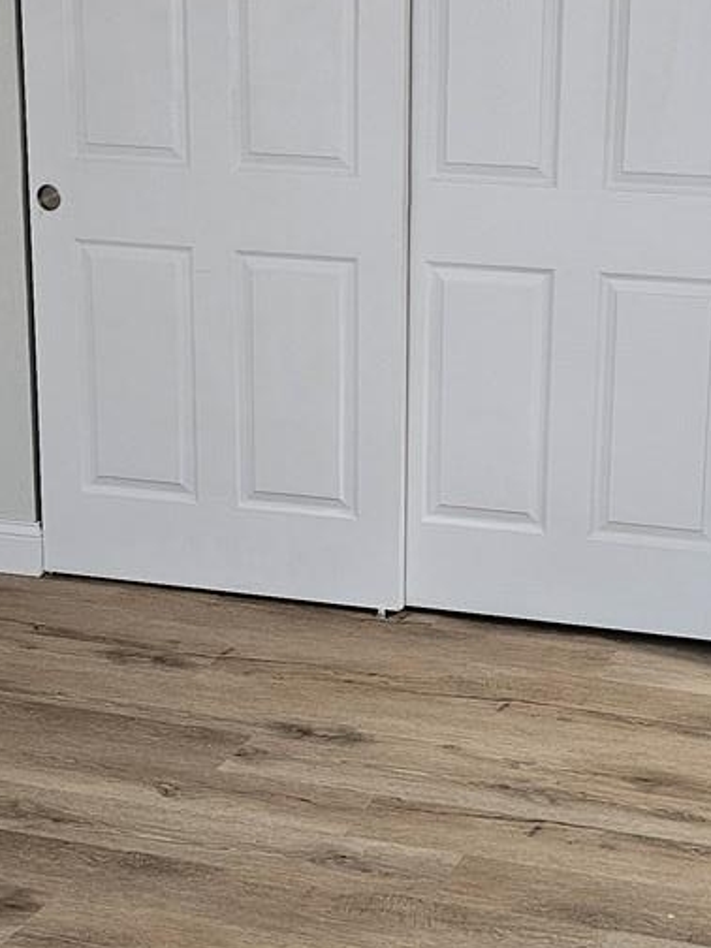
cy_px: 461
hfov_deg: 20.1
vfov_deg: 26.7
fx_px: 1999
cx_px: 466
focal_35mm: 73
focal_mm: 6.3
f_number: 1.7
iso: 400
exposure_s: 1/120
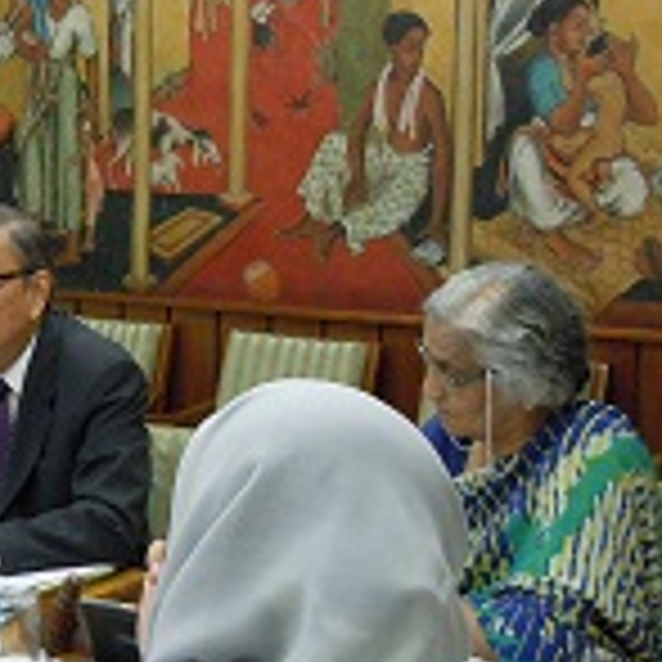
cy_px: 363
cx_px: -68
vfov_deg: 22.8
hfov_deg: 21.6
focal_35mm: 76
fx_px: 1644
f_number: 3.5
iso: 400
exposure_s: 1/40
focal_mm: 5.4
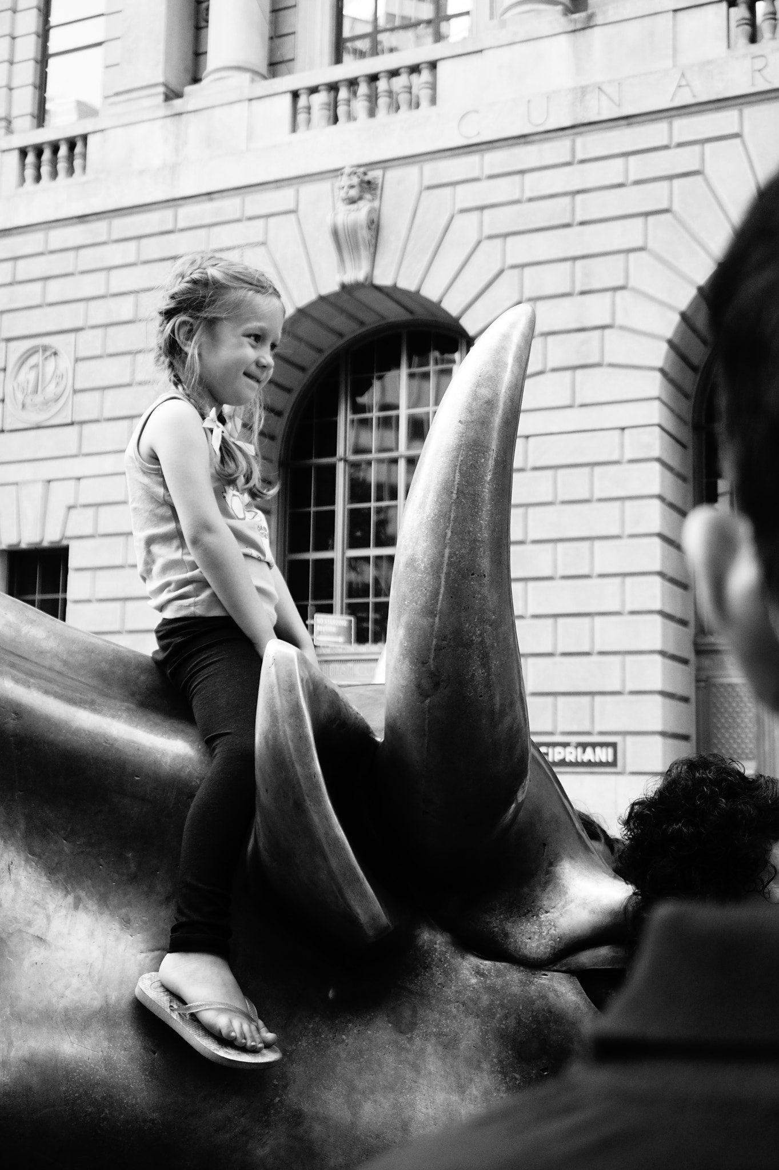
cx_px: 390
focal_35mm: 44
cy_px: 585
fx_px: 1414
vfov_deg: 45.0
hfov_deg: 30.8
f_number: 4.5
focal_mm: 29
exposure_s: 1/160
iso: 640
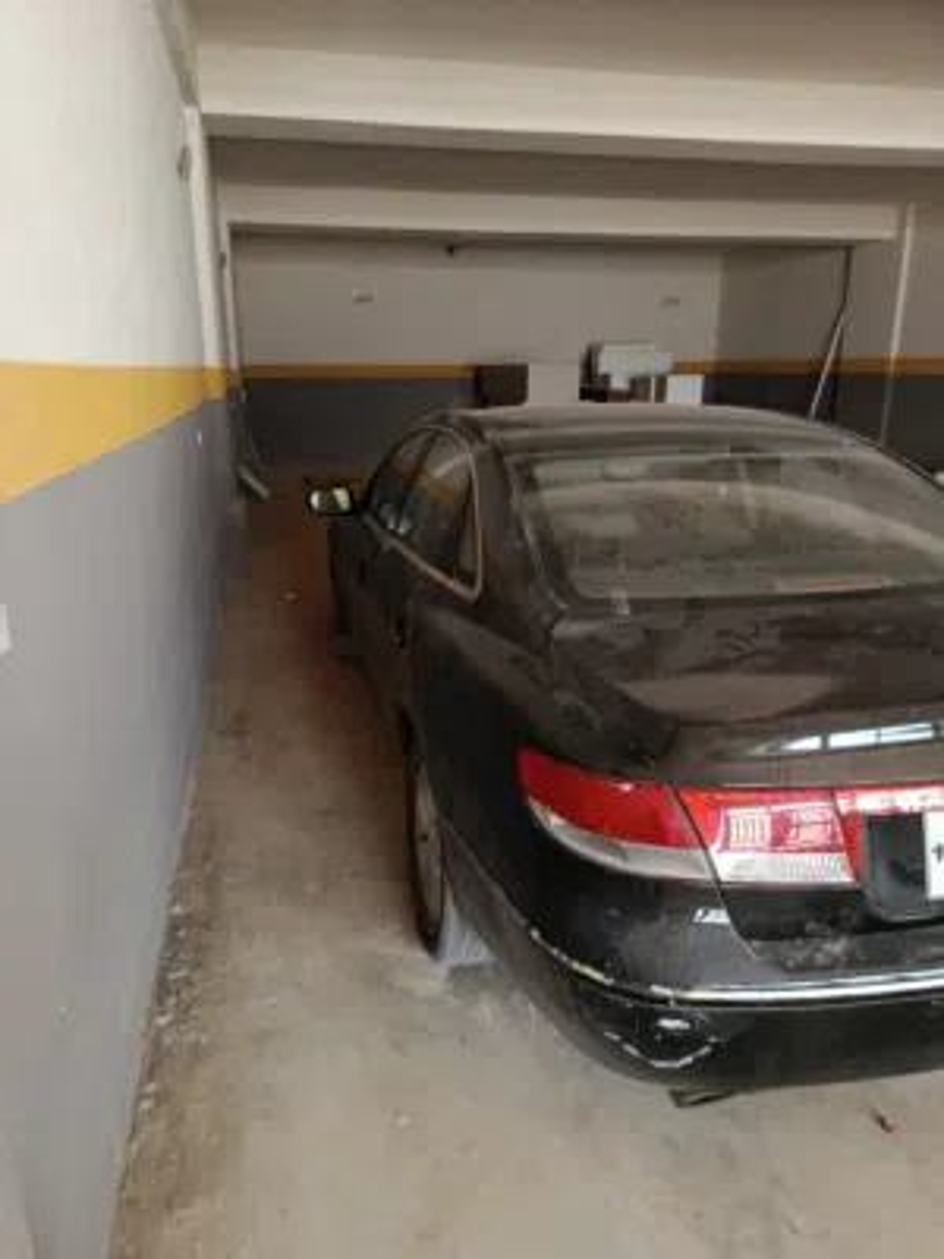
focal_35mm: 24
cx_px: 472
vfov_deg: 71.6
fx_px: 873
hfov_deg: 56.8
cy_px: 630
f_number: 1.7
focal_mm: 5.24
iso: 1620
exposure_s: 1/25
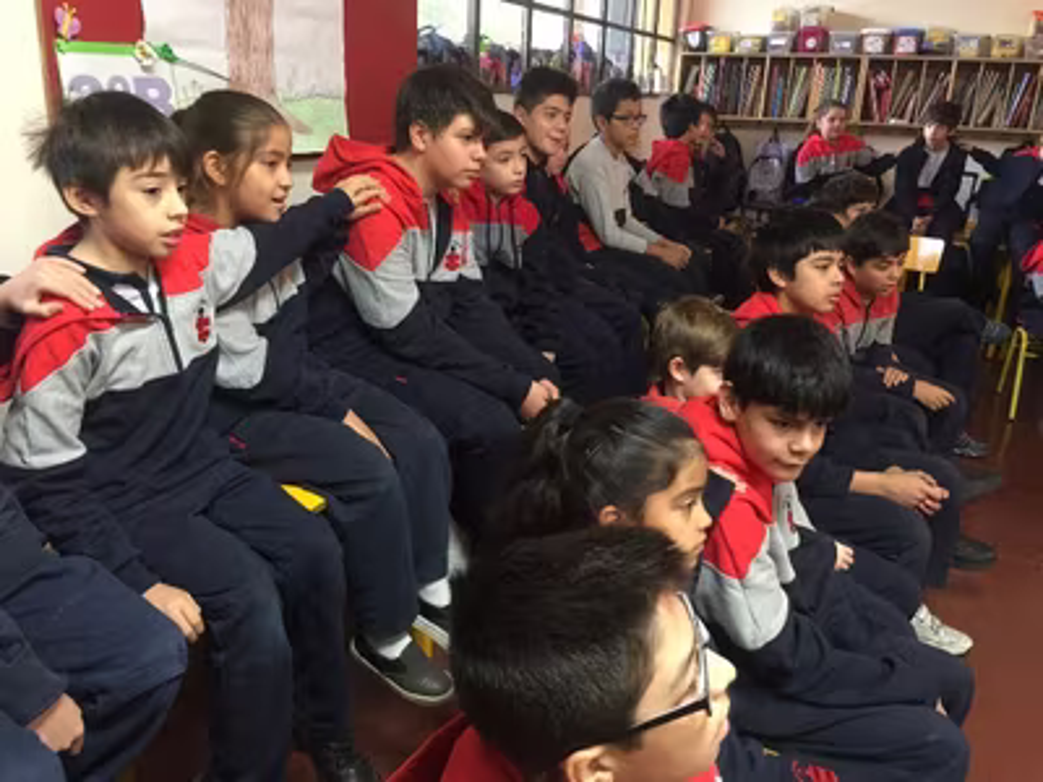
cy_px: 391
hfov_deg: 61.7
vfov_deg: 48.2
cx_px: 522
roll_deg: -2.9
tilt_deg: -18.0
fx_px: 874
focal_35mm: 29
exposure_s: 1/17
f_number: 2.2
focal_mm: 4.15
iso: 125
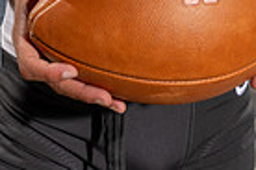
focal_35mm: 108
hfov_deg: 18.9
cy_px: -225
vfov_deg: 10.9
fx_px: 768
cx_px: 113
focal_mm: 33
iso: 160
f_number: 11
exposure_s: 1/250
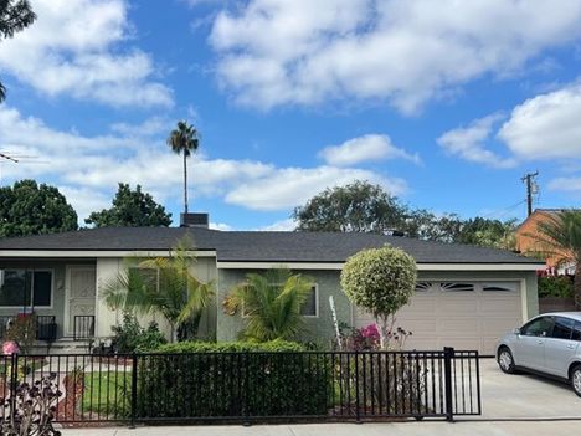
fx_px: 554
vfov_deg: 42.9
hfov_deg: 55.1
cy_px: 235
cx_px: 248
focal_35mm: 33
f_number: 1.5
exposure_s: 1/4444
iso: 50
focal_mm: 5.7
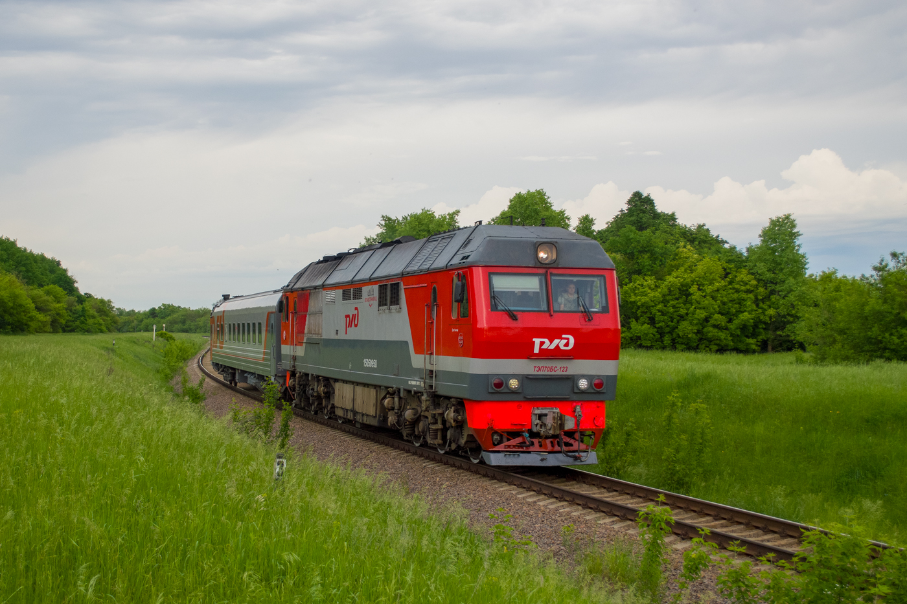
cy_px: 302
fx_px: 1134
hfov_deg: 43.6
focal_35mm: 45
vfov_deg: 29.9
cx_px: 454
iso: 400
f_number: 4.5
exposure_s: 1/800
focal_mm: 30
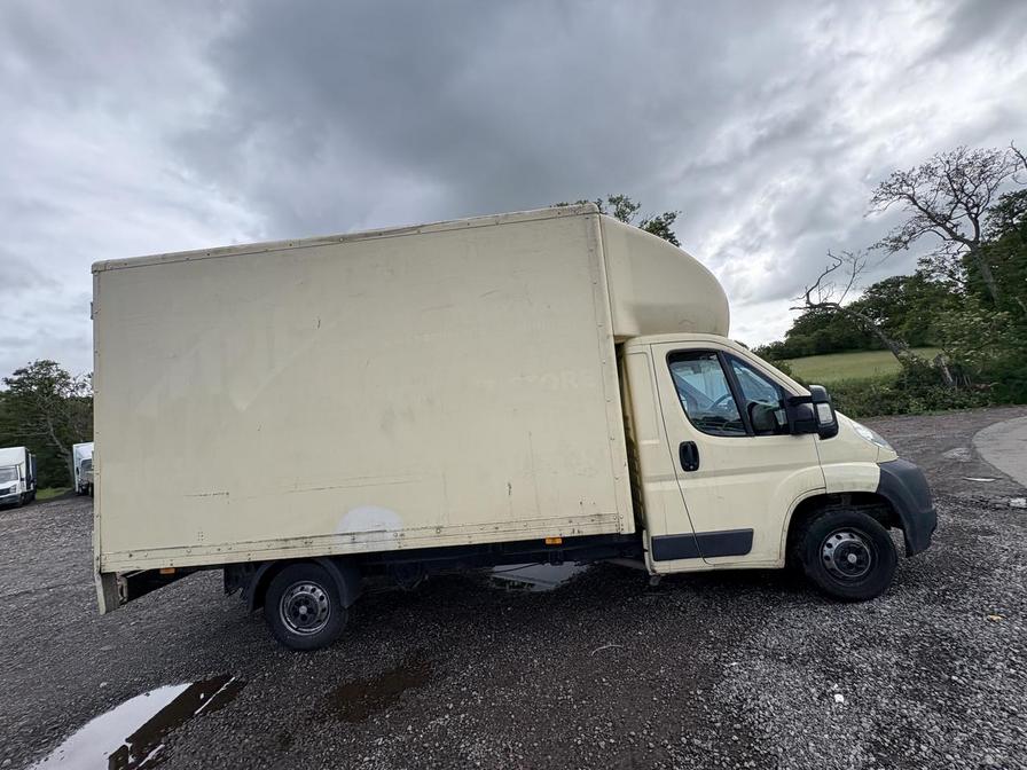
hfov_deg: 102.1
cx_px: 514
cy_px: 385
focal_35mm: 14
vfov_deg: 85.7
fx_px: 415
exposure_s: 1/787
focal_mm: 2.22
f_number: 2.2
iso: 40
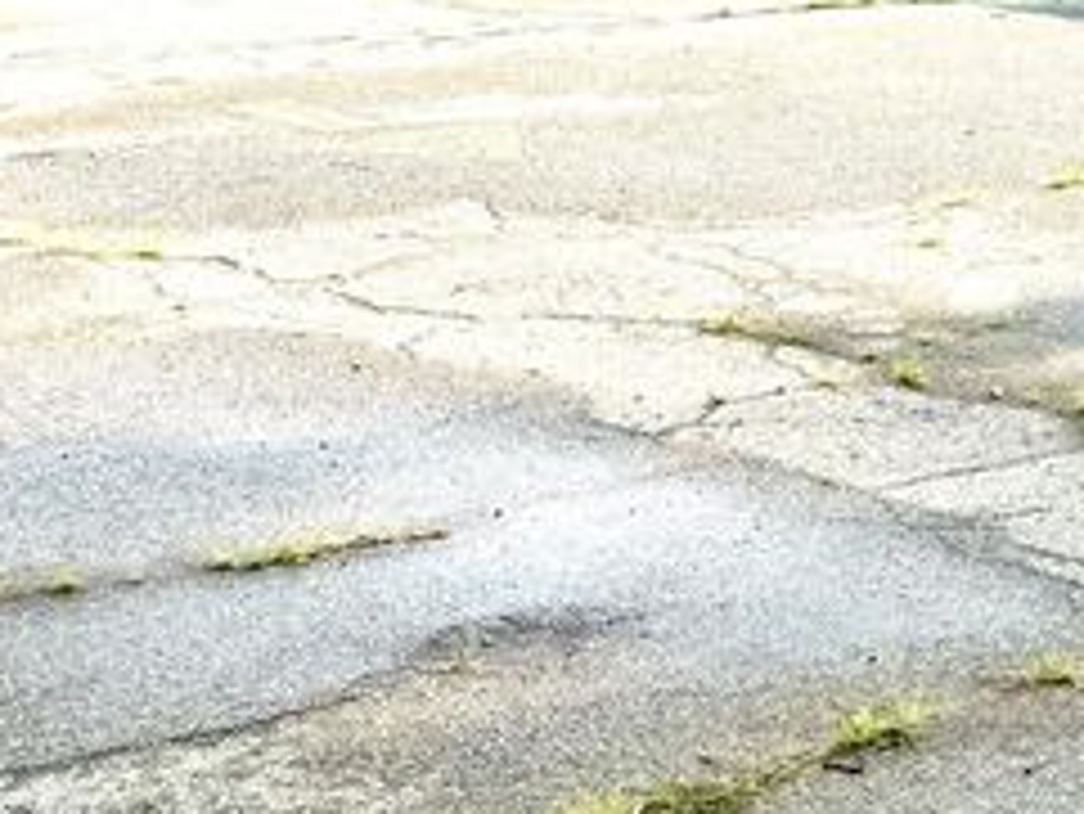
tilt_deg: -1.8
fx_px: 3196
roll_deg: -0.5
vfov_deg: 14.0
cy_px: -229
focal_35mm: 102
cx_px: 1745
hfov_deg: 16.9
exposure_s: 1/7353
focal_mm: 6.76
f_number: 1.78
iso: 80
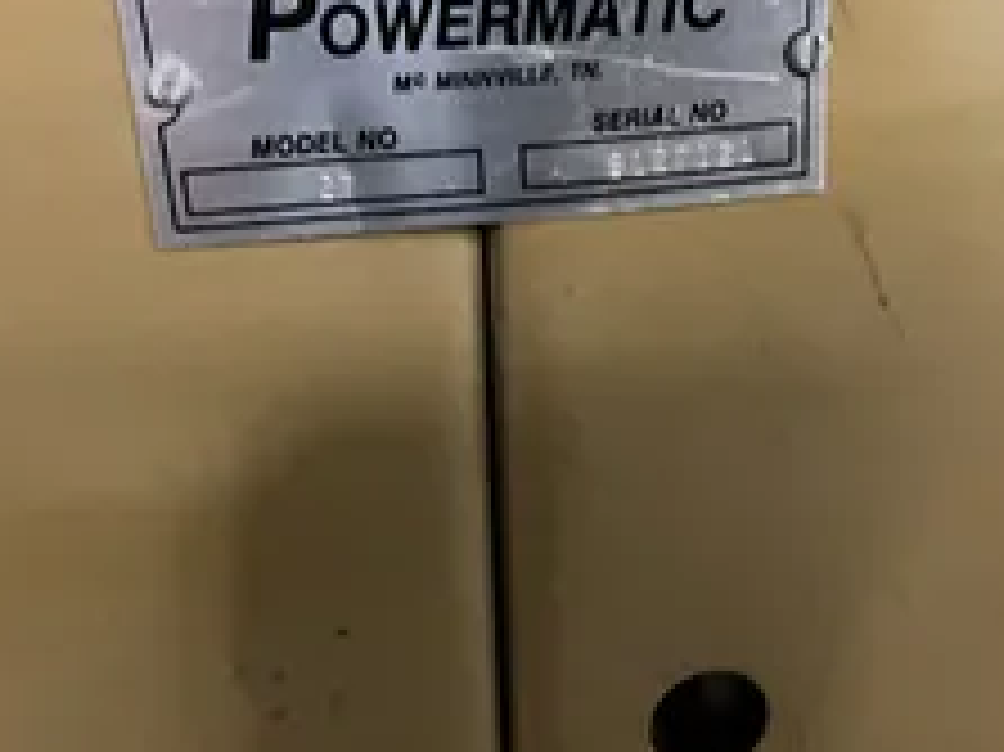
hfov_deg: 36.7
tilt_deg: -23.7
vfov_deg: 28.0
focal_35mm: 52
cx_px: 603
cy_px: 383
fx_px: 1507
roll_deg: +0.5
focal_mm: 3
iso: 640
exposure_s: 1/26
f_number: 1.8
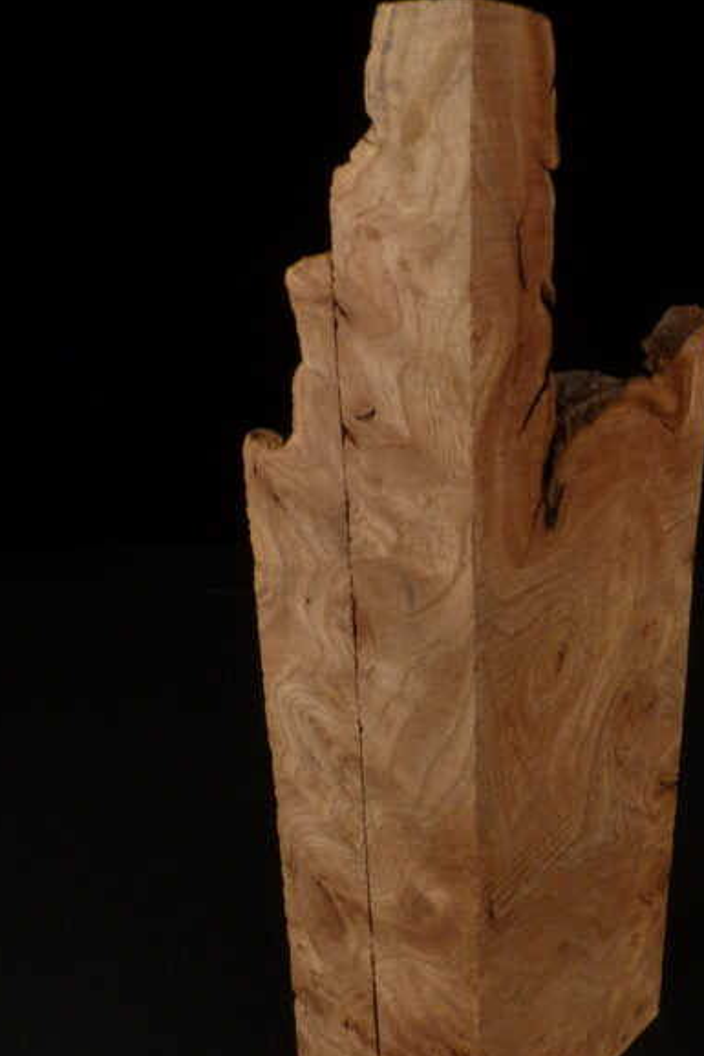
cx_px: 477
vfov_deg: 53.0
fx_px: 1057
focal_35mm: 36
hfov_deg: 36.4
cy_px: 596
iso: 200
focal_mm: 4.5
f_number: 5.6
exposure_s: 1/13
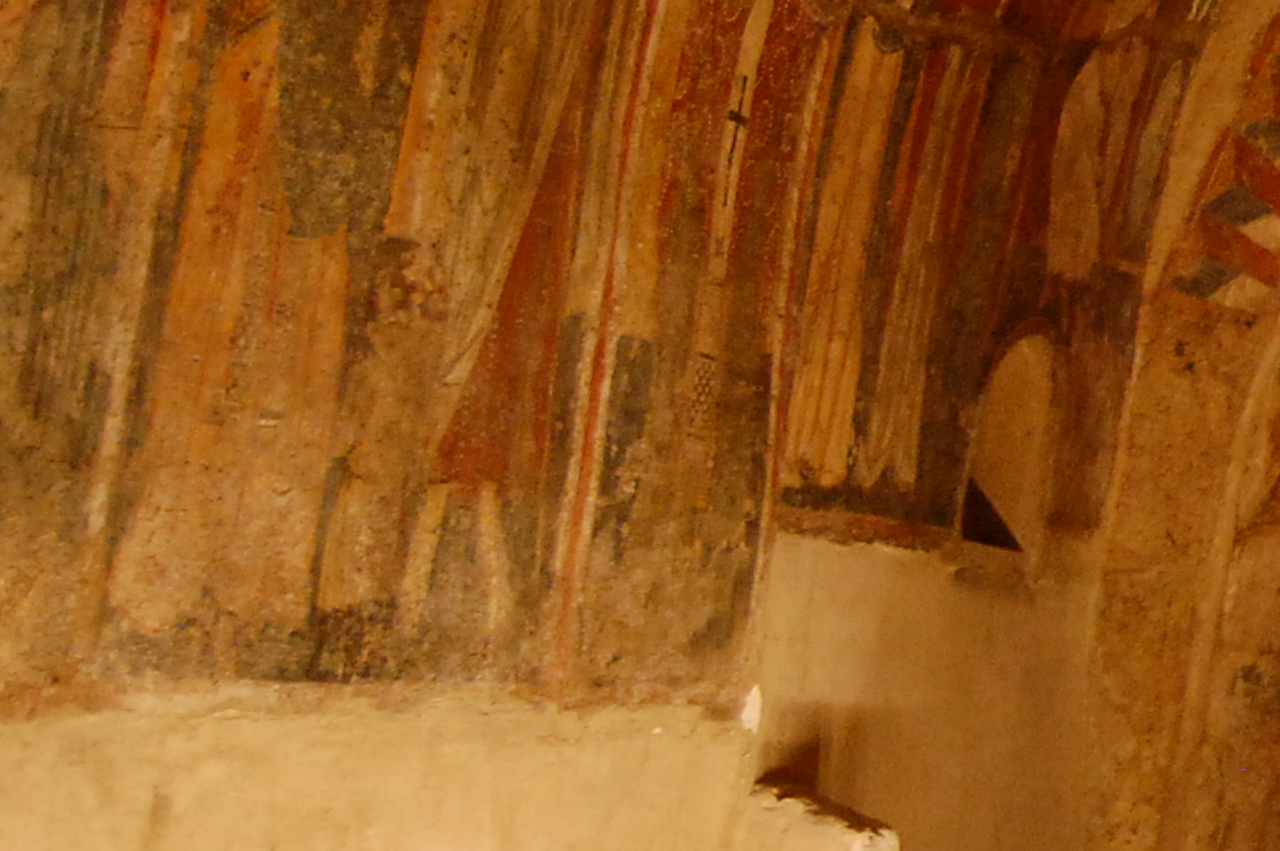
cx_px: 1952
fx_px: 2984
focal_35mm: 84
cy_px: 469
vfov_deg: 16.2
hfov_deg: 20.5
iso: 1600
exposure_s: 1/15
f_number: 3.5
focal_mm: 18
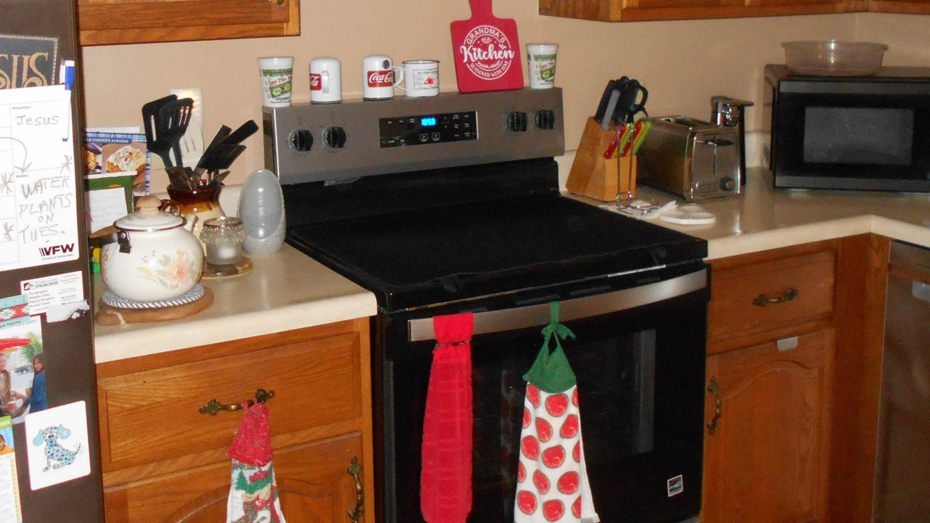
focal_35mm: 46
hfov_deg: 44.6
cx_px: 431
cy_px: 136
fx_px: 1134
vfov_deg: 25.7
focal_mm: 4.6
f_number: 3.2
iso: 400
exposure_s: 1/25
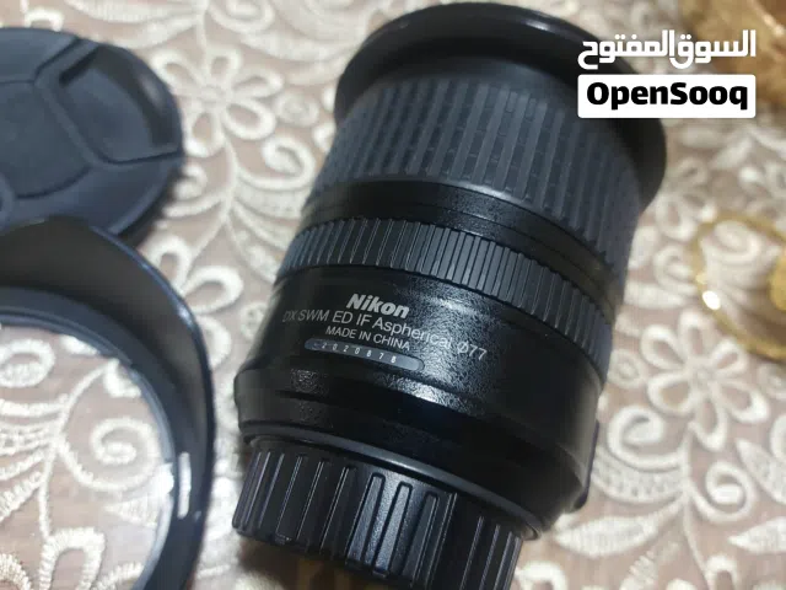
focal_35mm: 24
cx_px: 393
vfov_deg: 56.8
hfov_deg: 71.6
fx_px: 545
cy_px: 295
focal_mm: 5.23
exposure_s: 1/25
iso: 250
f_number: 1.8
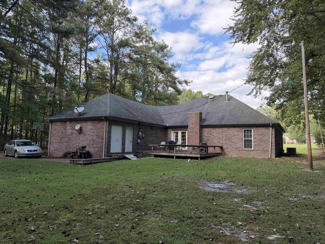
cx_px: 162
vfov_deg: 56.8
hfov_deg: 71.6
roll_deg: -1.1
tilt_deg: +5.2
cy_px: 122
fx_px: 225
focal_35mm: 24
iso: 100
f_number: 1.78
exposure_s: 1/677
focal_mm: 6.76
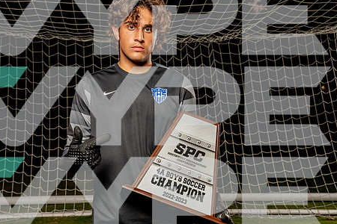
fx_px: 459
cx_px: 140
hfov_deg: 40.2
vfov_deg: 27.5
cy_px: 106
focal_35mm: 49
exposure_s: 1/250
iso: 800
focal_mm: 38
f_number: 8
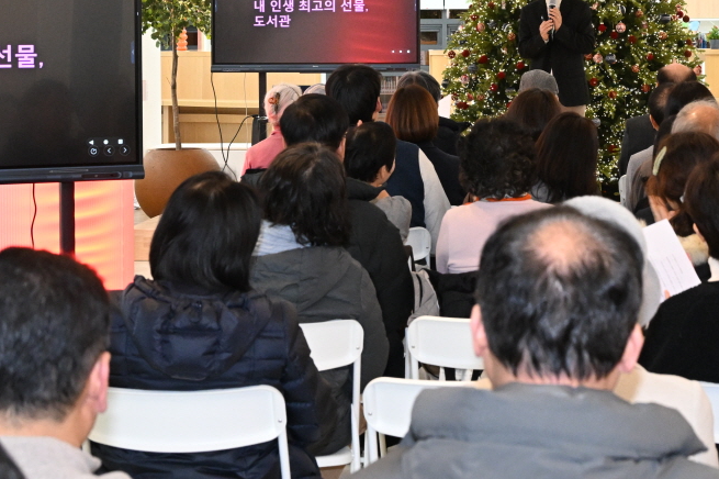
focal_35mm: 110
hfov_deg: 18.4
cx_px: 582
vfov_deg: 12.3
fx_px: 2196
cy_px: 9
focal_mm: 48
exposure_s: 1/100
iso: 4000
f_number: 7.1
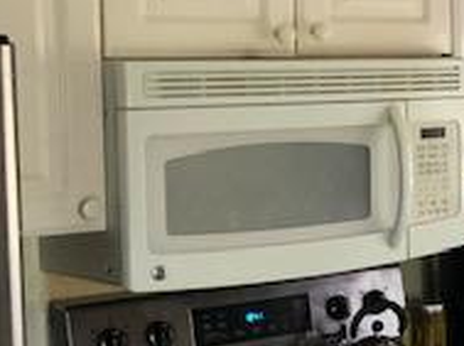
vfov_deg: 15.5
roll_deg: -0.4
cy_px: 152
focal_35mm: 95
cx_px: 678
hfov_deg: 18.5
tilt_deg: -4.2
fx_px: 1271
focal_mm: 3.99
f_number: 1.8
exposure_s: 1/22
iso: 40
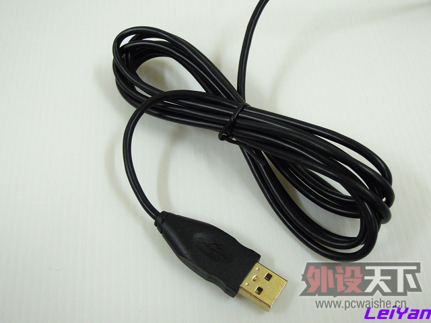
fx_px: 560
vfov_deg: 32.2
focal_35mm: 45
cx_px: 216
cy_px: 162
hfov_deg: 42.1
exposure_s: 1/25
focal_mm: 8.1
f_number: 3.5
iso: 400
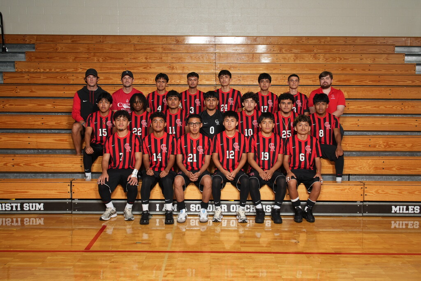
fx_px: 468
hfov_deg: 48.5
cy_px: 140
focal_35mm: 40
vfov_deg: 33.4
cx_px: 210
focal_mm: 40
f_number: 11
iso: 500
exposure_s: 1/100
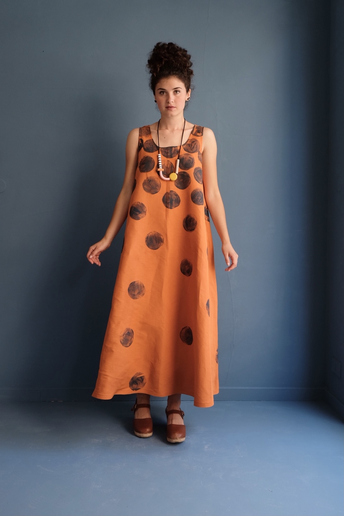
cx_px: 172
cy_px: 258
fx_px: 444
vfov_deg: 60.3
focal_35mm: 31
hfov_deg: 42.3
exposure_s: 1/125
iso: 400
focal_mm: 20.5
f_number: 4
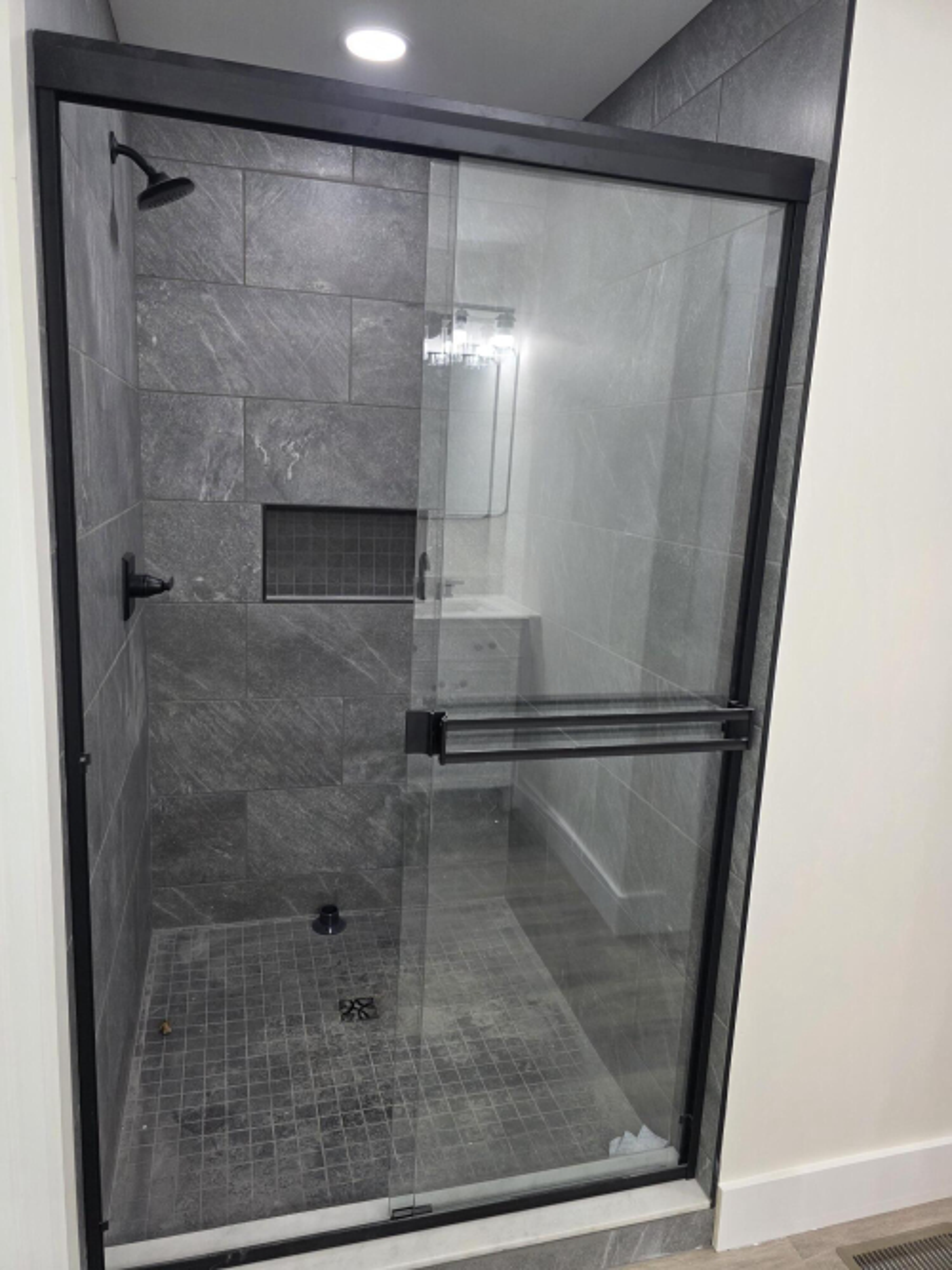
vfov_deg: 73.9
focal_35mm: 23
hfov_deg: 58.9
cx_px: 476
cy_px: 635
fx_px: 844
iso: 125
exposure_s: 1/120
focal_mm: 6.3
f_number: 1.7
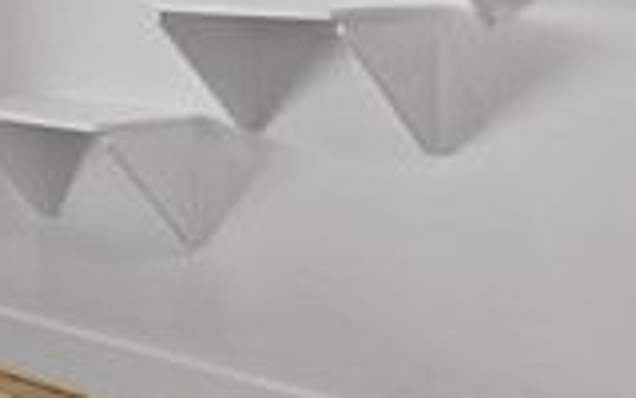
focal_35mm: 90
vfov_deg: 14.1
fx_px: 1560
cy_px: -76
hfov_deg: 23.0
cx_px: 231
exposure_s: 1/30
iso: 1600
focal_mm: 9
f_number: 3.5
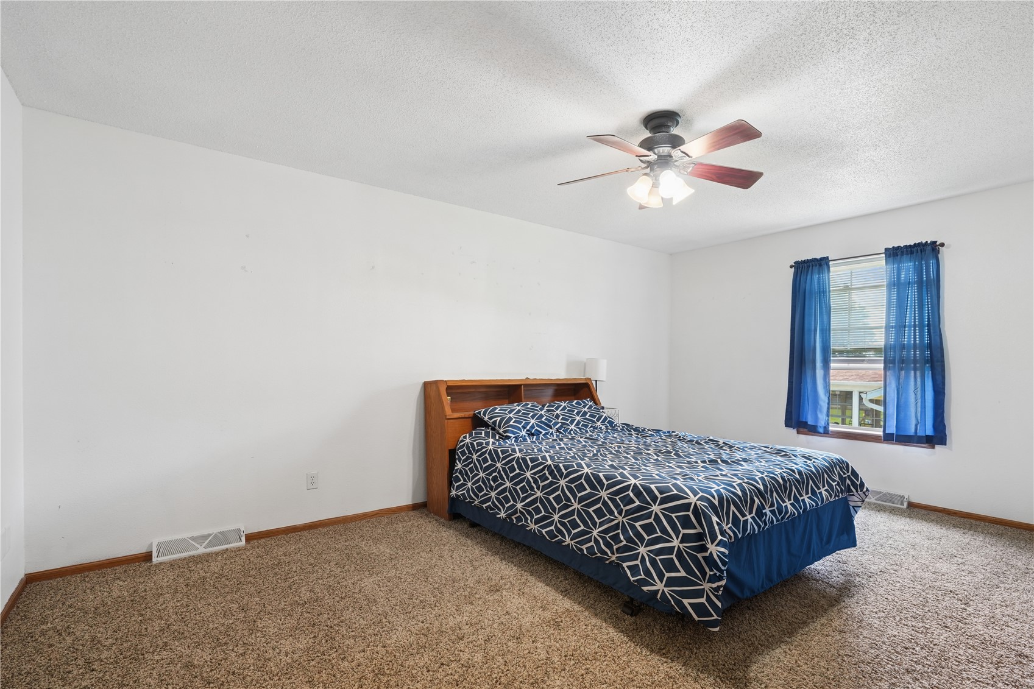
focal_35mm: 16
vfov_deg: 73.7
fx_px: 459
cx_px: 517
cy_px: 344
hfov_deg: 96.7
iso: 400
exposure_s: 1/3.33
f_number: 10
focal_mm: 16
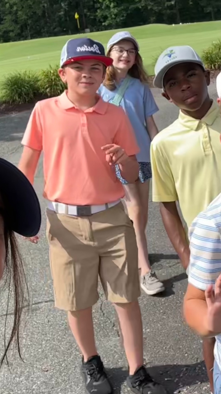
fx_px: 552
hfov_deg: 22.5
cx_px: 148
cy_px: 176
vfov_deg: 39.1
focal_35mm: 53
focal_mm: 2.69
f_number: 1.9
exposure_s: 1/720
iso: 25
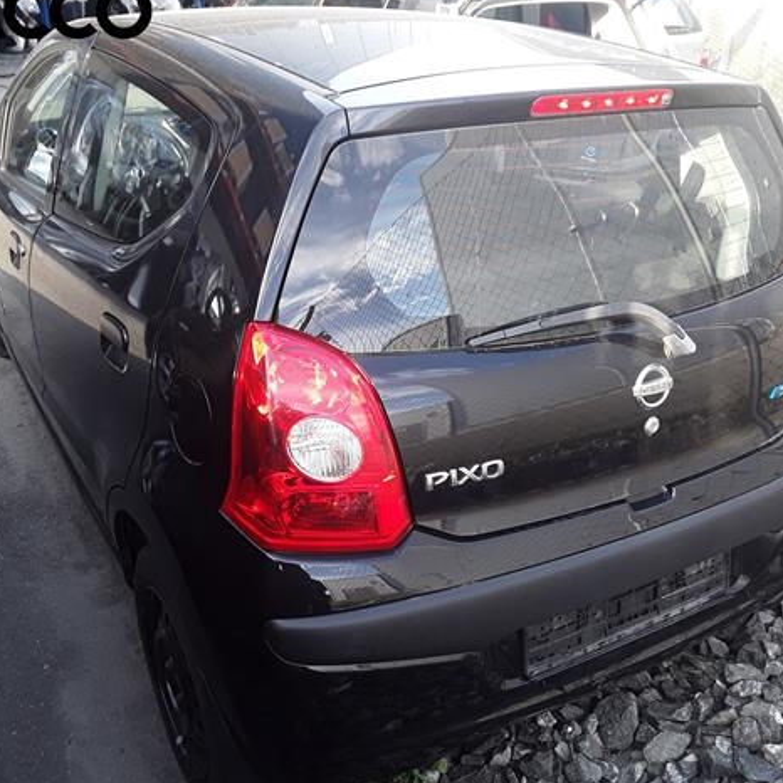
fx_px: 870
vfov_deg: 48.4
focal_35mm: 34
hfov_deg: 48.4
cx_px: 366
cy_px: 385
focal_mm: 2.91
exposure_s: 1/100
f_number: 1.9
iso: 50
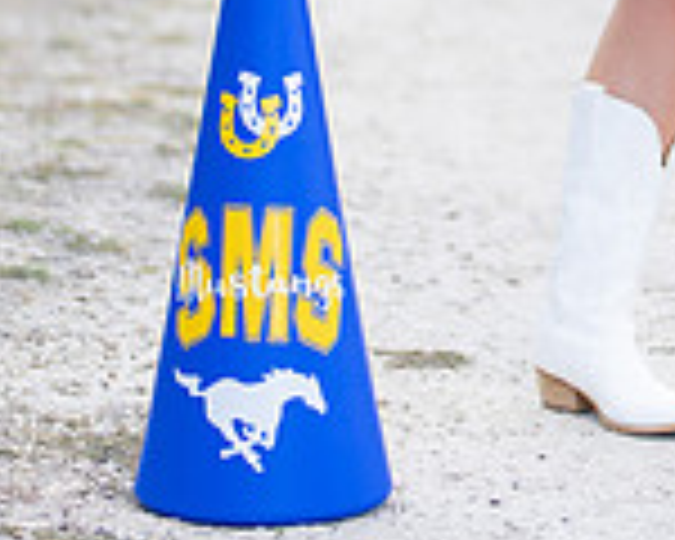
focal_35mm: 227
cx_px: 732
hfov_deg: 8.4
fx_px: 4535
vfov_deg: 6.7
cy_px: -326
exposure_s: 1/800
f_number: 1.2
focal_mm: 50
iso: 100
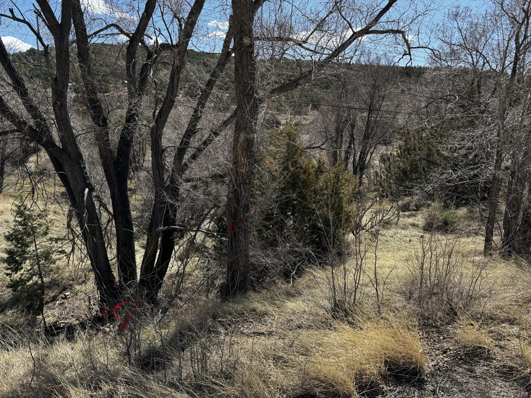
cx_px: 266
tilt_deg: -12.8
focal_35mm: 24
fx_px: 368
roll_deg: -1.2
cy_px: 199
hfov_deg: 71.6
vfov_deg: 56.8
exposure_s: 1/1923
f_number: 1.78
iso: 80
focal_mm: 6.86
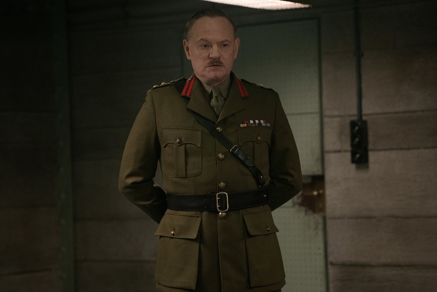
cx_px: 218
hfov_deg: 15.2
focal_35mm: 135
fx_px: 1639
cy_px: 146
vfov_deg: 10.2
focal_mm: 135
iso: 4000
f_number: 4
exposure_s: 1/125
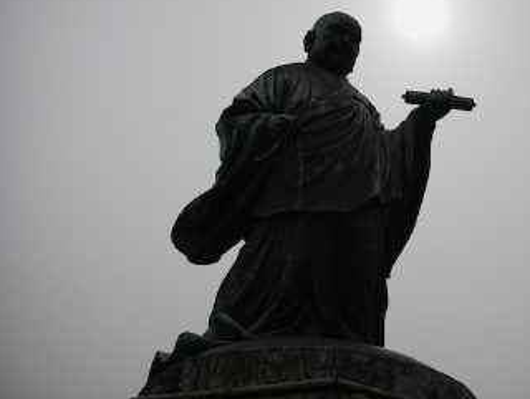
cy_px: 150
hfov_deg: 40.2
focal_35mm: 47
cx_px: 323
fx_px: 721
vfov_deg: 30.8
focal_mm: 5.8
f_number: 8.5
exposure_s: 1/226
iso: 50
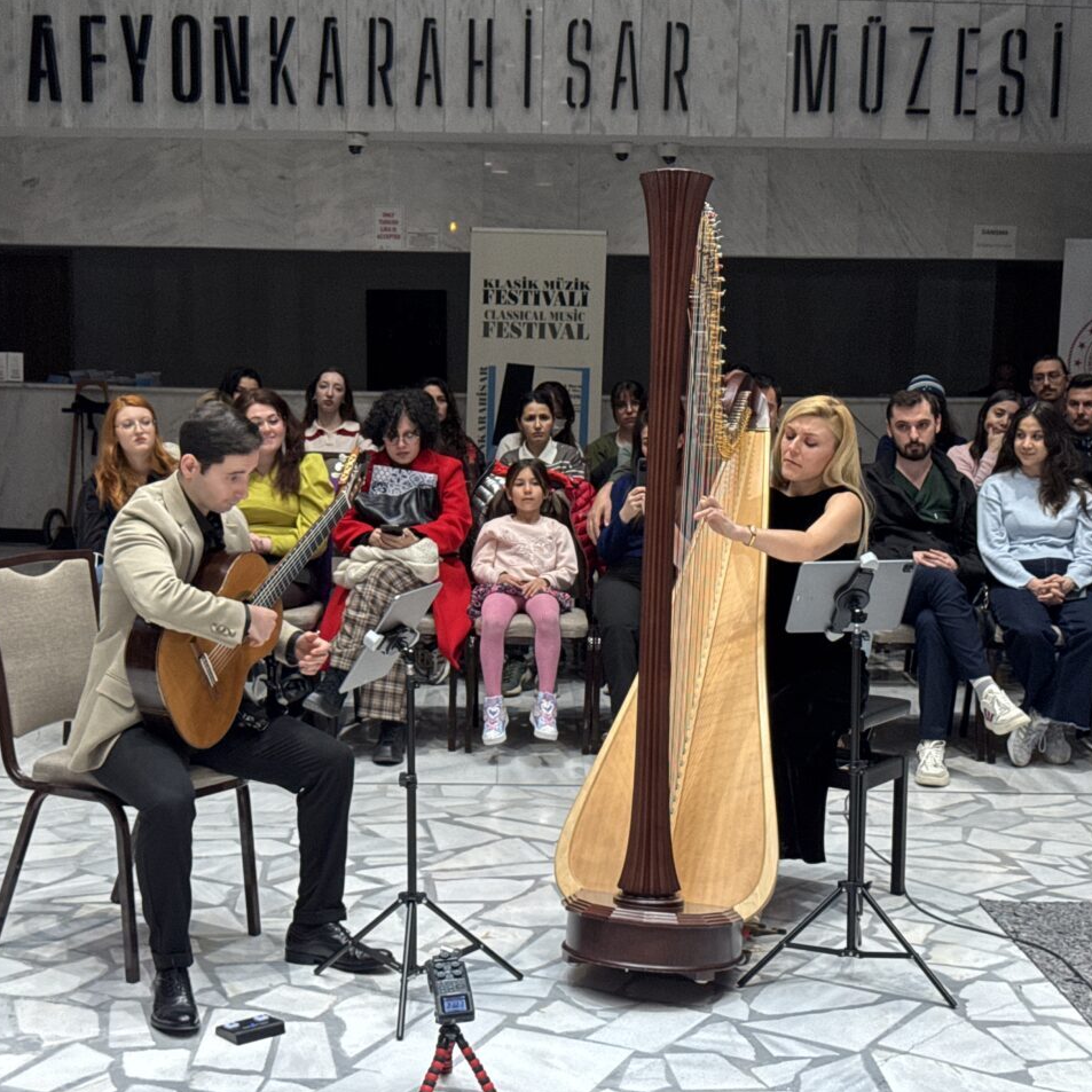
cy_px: 547
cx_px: 520
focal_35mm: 57
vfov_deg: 30.0
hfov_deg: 30.0
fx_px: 2034
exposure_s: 1/50
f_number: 1.78
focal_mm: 6.76
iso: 250
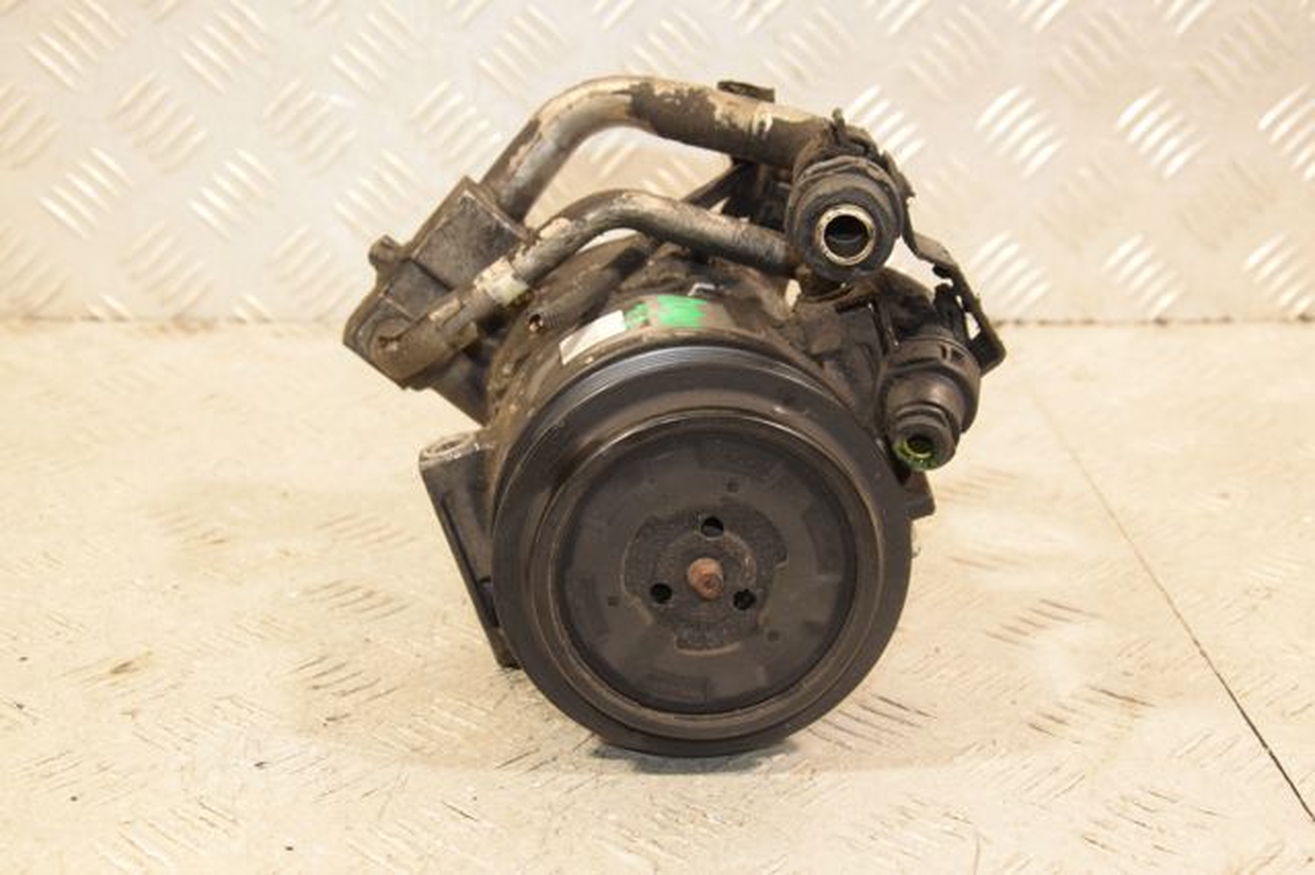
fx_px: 2300
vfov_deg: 21.5
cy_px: 438
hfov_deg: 31.9
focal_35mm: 63
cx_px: 658
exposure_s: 1/100
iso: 1600
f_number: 6.3
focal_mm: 42
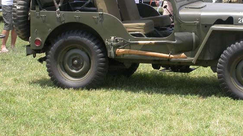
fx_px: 844
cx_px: 152
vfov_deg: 9.2
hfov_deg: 16.4
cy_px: 14
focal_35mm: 131
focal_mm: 17.5
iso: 100
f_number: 5.2
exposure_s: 1/342
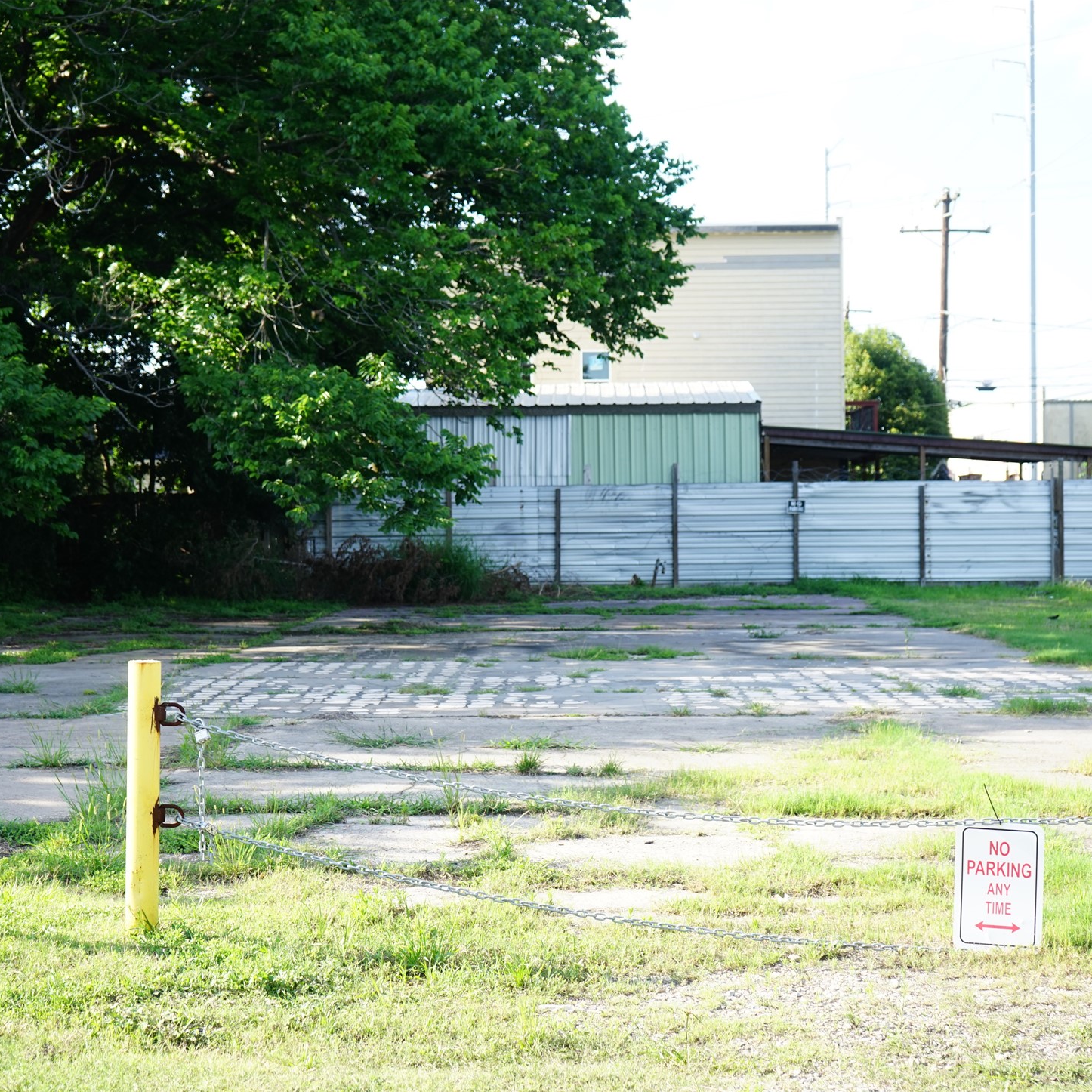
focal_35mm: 60
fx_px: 2141
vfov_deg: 28.6
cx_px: 497
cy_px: 546
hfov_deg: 28.6
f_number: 5
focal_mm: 47
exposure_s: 1/125
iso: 100
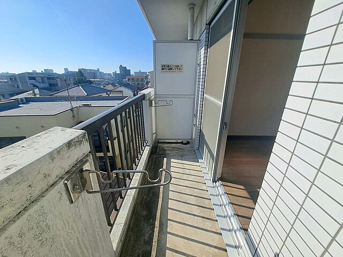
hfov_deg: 106.2
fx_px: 129
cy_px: 128
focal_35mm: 13
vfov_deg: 89.9
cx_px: 172
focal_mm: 1.74
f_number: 2.2
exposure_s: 1/1667
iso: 50
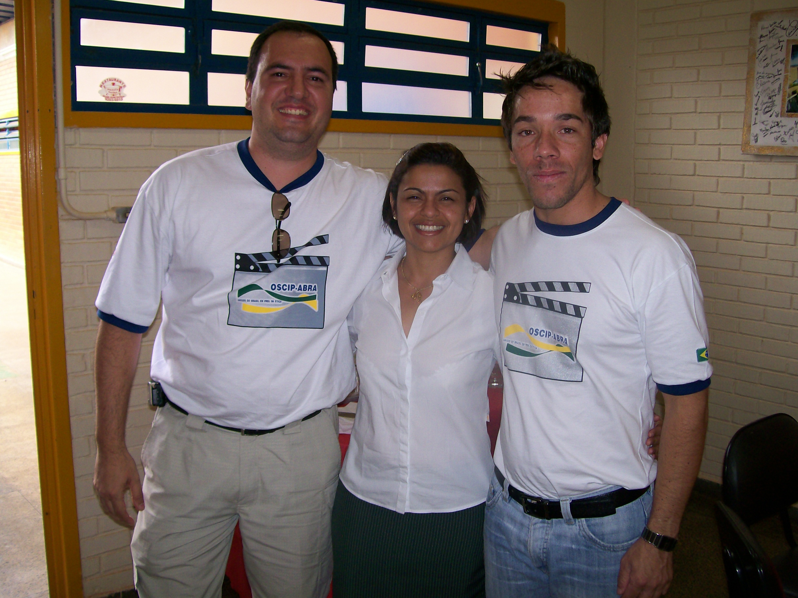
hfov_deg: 51.4
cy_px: 299
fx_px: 830
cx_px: 399
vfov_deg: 39.7
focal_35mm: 36
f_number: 2.7
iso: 80
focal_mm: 6
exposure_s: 1/64
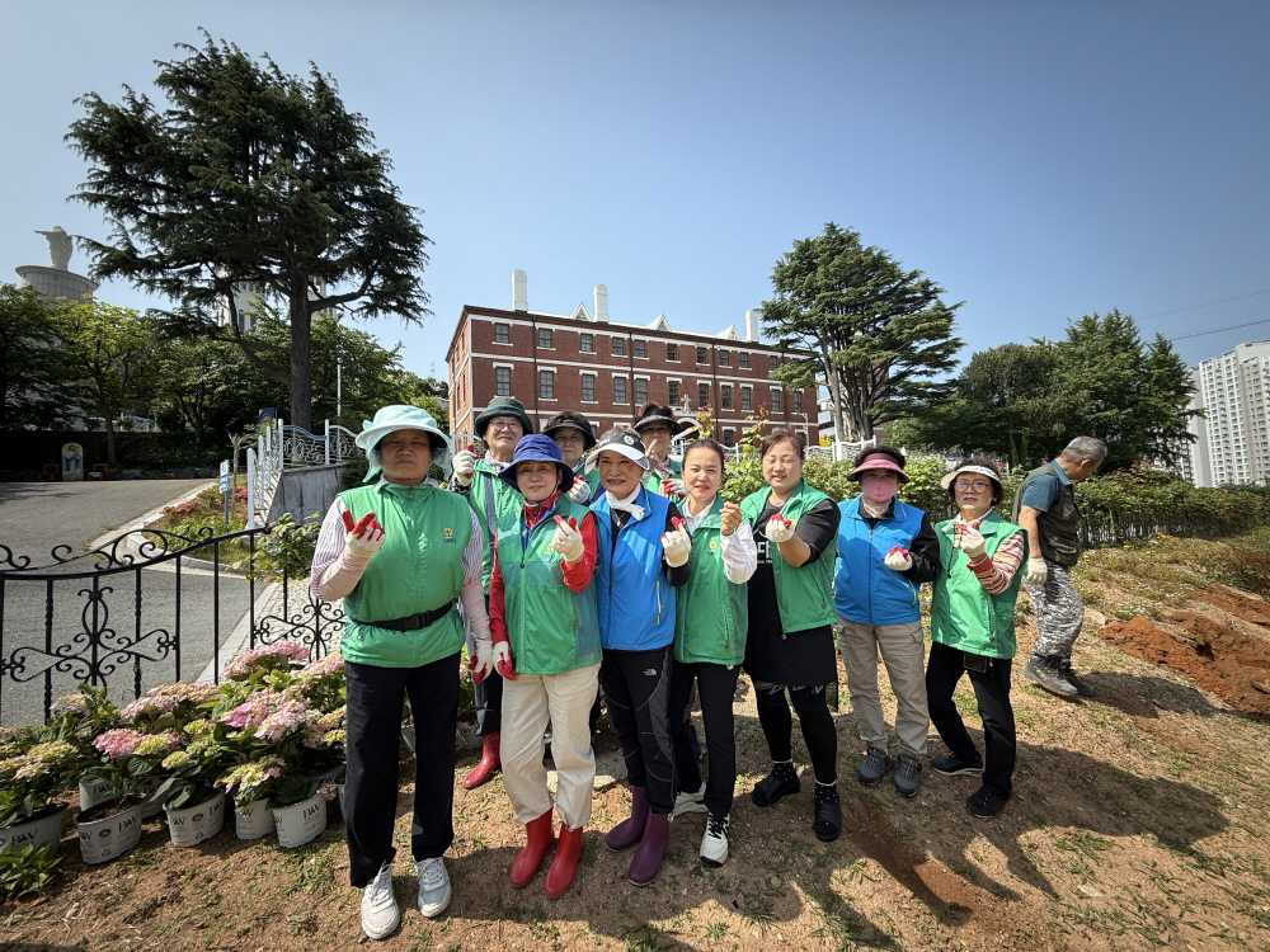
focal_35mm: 14
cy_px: 476
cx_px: 635
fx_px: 514
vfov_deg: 85.7
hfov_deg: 102.1
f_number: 2.2
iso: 50
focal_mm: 2.22
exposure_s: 1/970
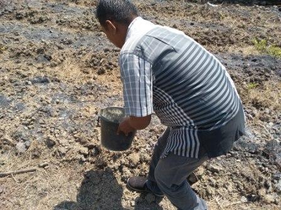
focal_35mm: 26
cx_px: 140
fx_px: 211
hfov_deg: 67.3
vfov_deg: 53.1
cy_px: 105
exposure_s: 1/590
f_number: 2.2
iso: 125
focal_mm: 3.82
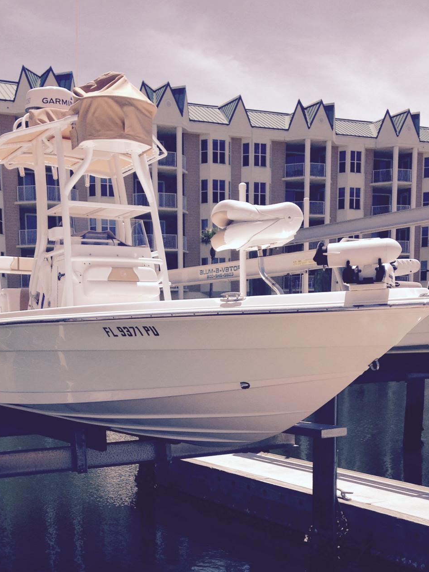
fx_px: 859
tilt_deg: -6.4
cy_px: 413
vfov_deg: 36.1
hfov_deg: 27.9
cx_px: 159
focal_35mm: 52
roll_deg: +1.0
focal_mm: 4.12
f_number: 2.4
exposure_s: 1/1938
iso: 50
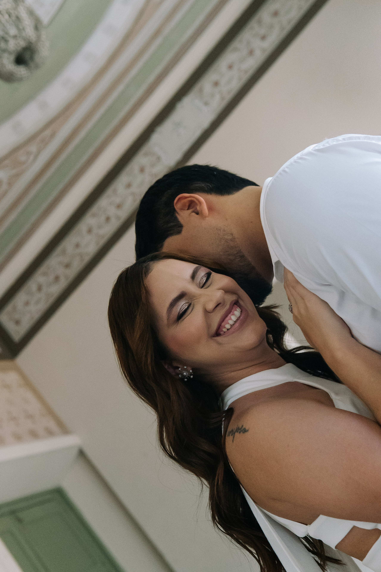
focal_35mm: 45
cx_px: 190
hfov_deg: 29.9
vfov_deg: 43.6
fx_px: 714
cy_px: 286
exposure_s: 1/160
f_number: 3.5
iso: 5000
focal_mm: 30
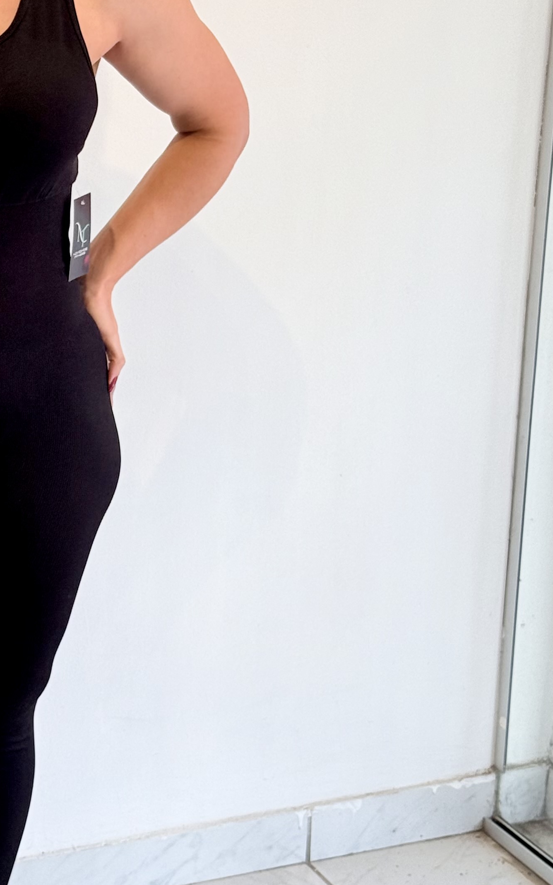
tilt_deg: -17.2
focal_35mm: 96
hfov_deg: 13.4
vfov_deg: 21.6
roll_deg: -1.8
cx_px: -35
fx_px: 2314
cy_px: 419
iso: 80
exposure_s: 1/309
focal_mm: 6.76
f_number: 1.78
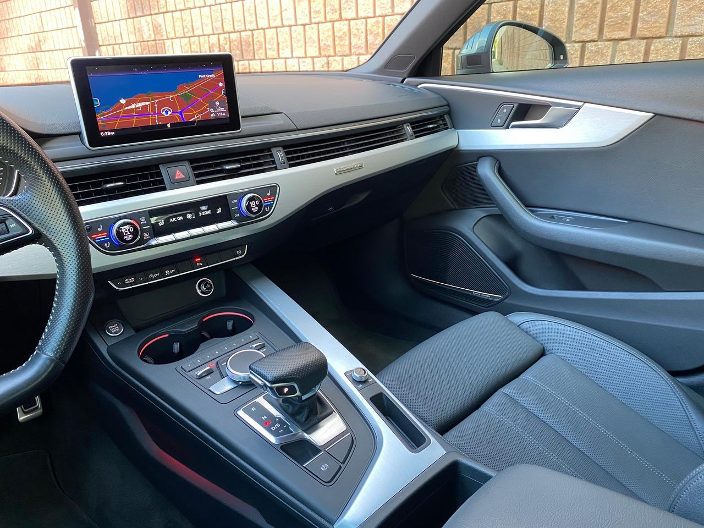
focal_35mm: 26
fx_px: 529
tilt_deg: -20.4
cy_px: 264
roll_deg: +2.4
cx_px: 352
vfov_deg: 53.1
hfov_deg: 67.3
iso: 160
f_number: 1.8
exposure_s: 1/54
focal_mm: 4.25
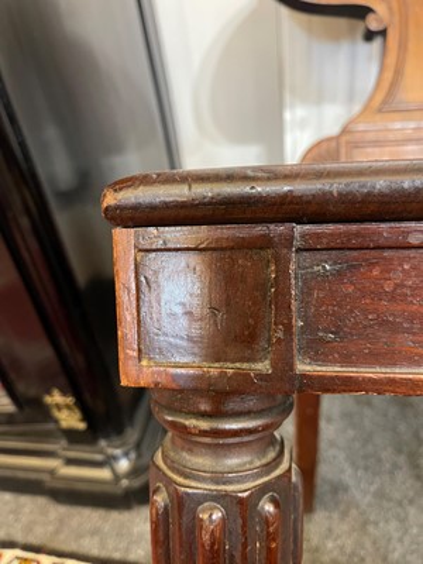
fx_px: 407
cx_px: 212
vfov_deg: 69.4
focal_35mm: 25
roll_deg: +8.7
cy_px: 282
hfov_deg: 54.9
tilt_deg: -35.6
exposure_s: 1/33
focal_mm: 5.1
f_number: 1.6
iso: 500
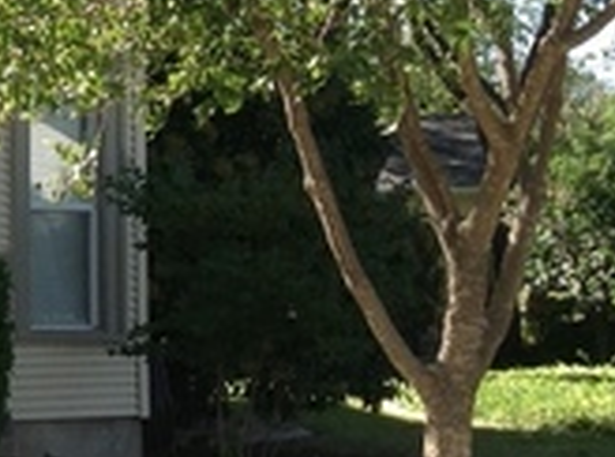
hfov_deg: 12.4
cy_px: 337
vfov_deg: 10.3
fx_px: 2533
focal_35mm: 143
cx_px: -572
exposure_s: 1/504
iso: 50
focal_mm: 4.28
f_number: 2.4
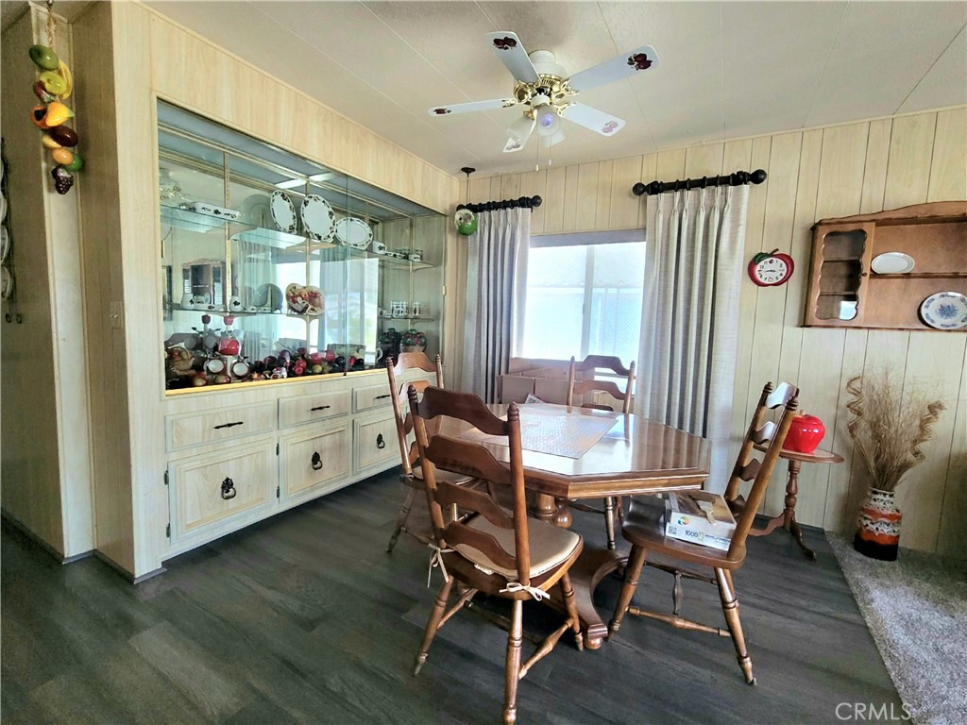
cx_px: 484
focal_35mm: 13
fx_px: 363
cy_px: 362
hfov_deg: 106.2
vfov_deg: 89.9
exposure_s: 1/60.2
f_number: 2.2
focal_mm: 2.2
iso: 400
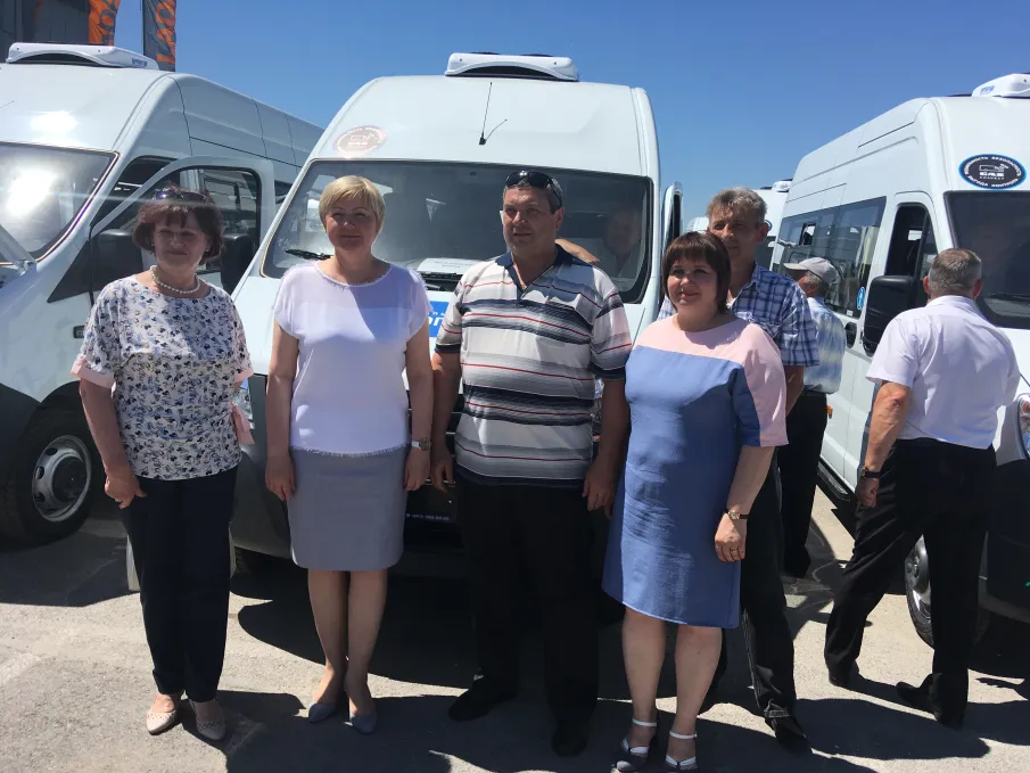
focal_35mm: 29
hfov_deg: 61.7
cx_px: 515
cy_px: 386
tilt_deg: -10.3
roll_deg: -3.3
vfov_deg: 48.2
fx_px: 863
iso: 25
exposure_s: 1/2331
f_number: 2.2
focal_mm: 4.15
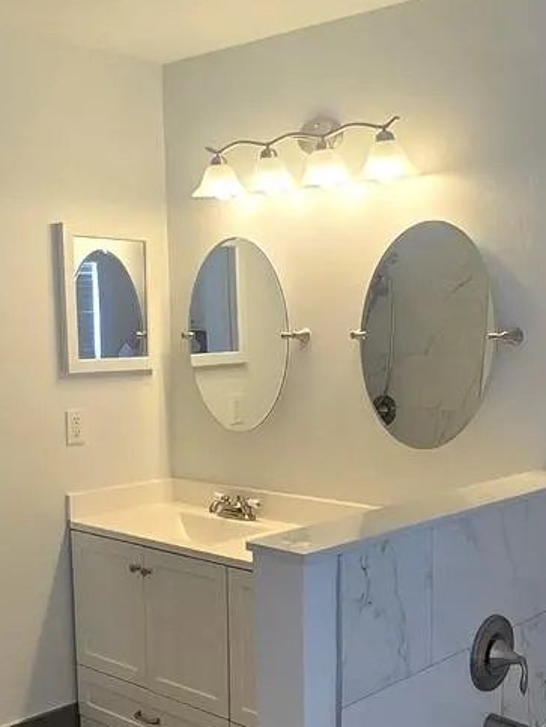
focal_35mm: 43
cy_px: 448
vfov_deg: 43.6
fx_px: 904
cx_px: 323
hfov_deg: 33.5
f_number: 2.2
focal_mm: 2.2
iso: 125
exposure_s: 1/60
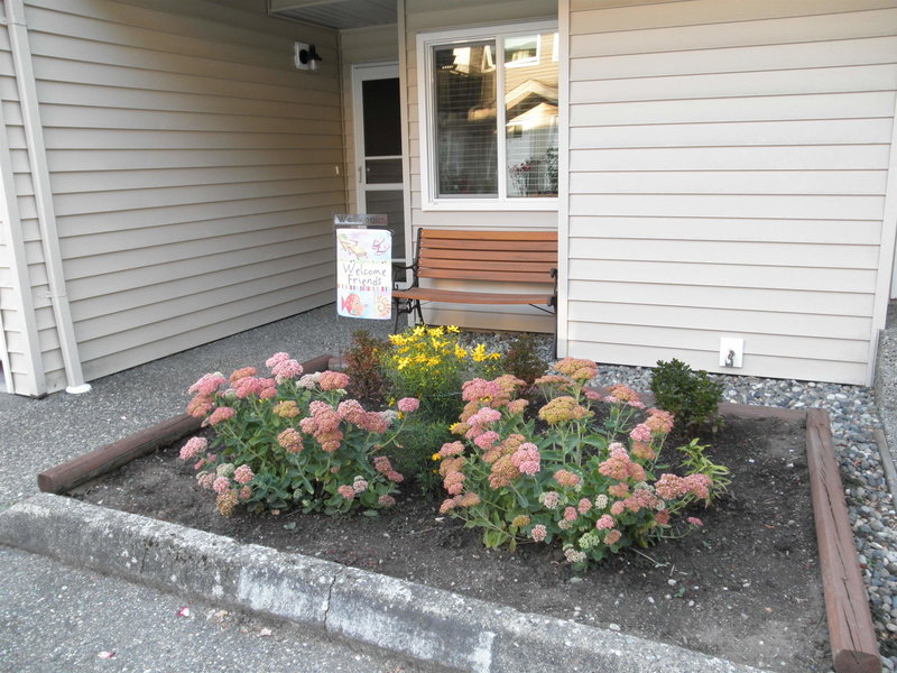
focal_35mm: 28
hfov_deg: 63.4
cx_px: 448
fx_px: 726
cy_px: 336
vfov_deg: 49.7
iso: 64
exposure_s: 1/30
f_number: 3
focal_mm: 5
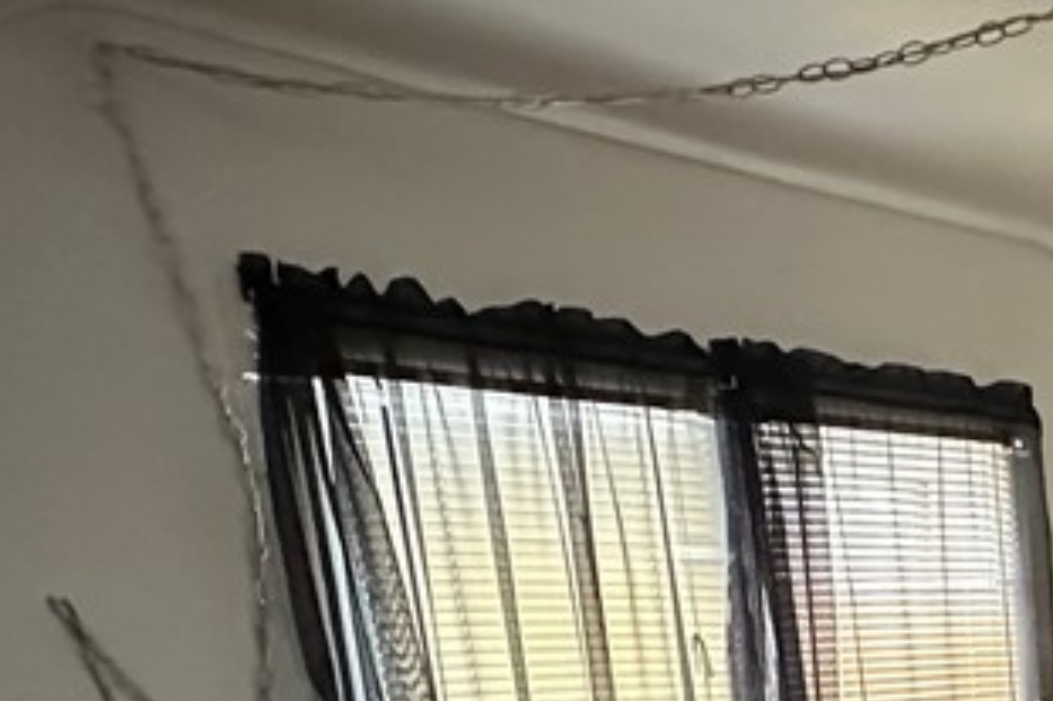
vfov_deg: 23.5
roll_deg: -0.3
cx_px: 1290
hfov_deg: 33.0
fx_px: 1403
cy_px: 999
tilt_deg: -15.3
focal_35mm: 48
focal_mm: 2.22
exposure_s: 1/53
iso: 1250
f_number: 2.2
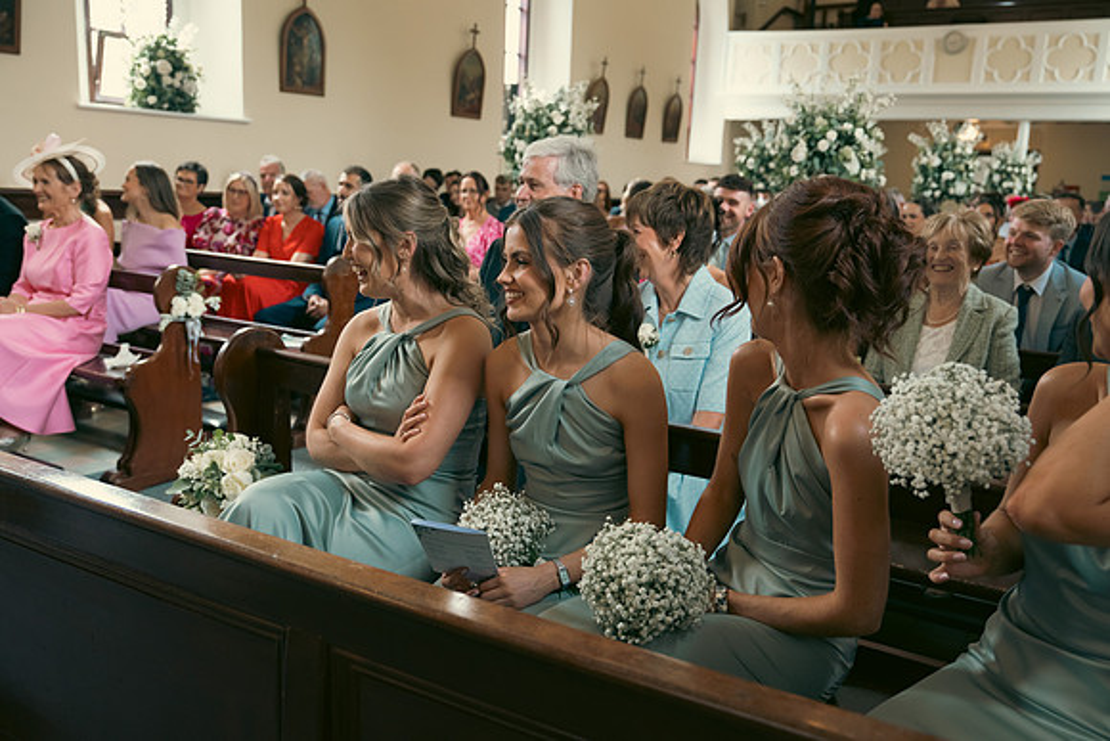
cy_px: 370
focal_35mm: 32
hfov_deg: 58.7
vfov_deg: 41.1
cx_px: 555
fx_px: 987
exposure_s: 1/200
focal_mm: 32
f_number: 3.5
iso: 1600
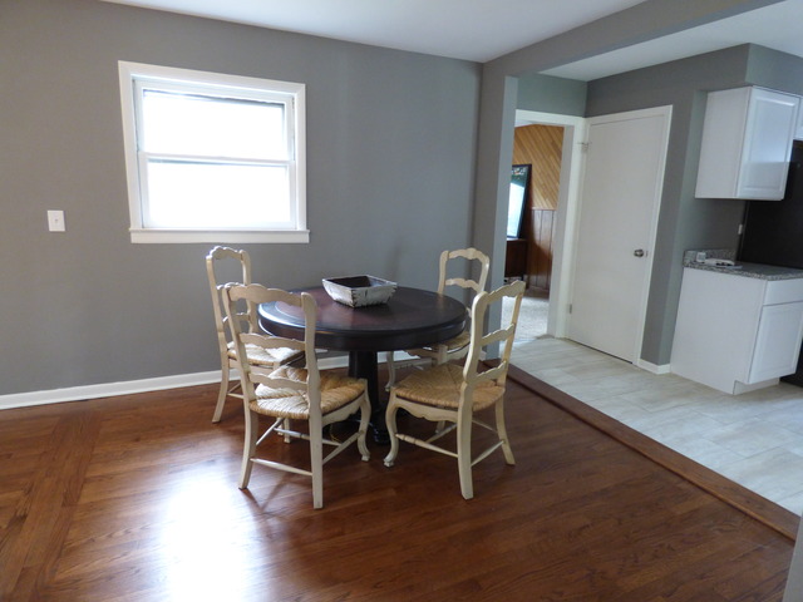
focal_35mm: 20
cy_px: 301
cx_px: 402
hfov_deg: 81.7
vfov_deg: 66.0
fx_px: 464
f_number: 2.8
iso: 400
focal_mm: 3.58
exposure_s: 1/13
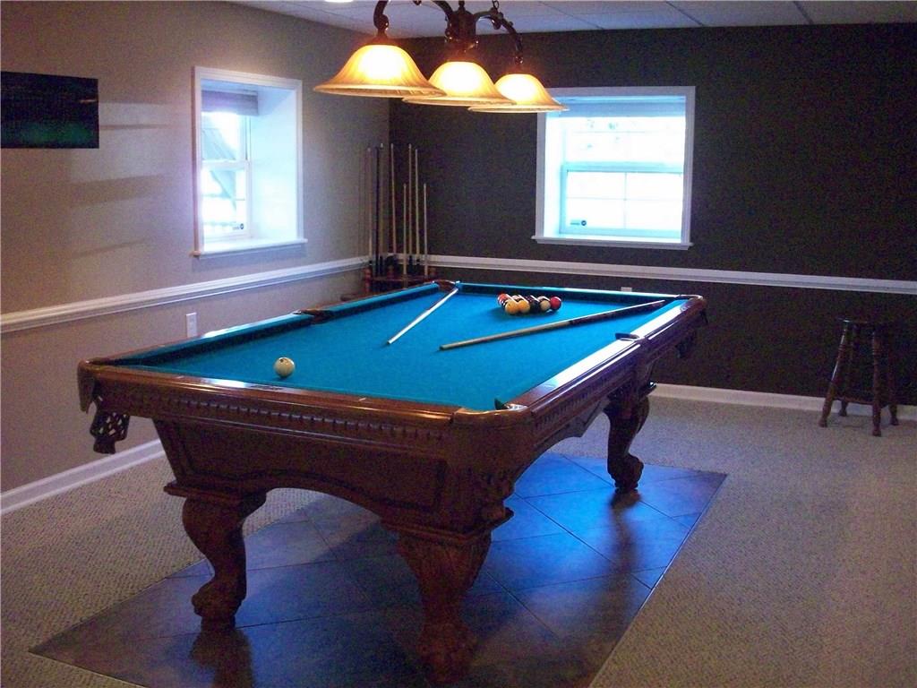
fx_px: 980
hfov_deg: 50.1
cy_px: 344
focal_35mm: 37
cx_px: 458
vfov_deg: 38.7
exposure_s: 1/45
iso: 501
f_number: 2.8
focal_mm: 6.2
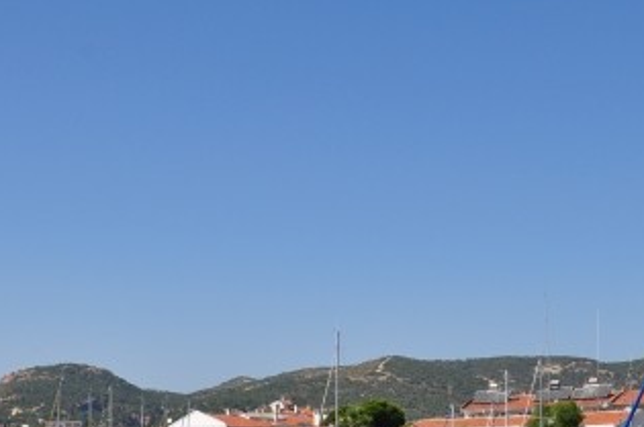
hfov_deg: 24.4
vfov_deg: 16.1
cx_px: 411
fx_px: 1482
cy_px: 404
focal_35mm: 83
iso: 200
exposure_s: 1/400
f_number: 10
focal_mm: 26
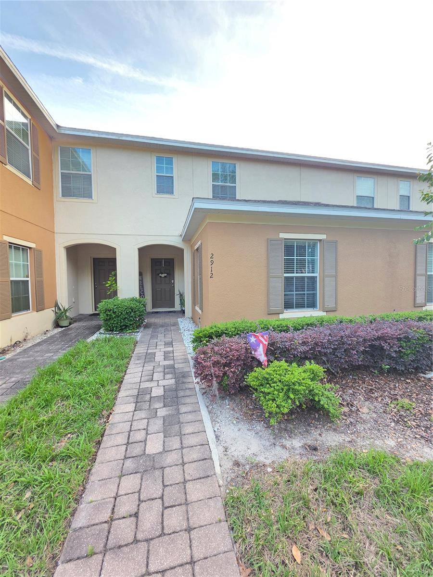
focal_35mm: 13
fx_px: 217
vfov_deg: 106.2
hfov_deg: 89.9
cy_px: 288
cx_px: 216
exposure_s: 1/120
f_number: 1.9
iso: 100
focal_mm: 2.2
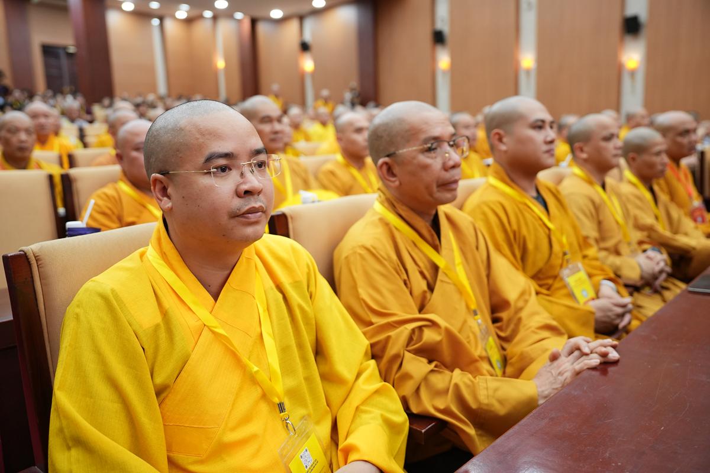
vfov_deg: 43.6
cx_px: 355
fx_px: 592
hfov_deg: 61.9
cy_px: 236
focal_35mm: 30
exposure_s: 1/125
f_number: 2.8
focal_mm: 30
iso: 1600
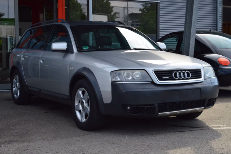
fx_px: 404
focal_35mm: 63
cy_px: 77
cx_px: 116
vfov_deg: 21.5
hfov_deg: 31.9
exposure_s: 1/250
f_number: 10
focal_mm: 42
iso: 400
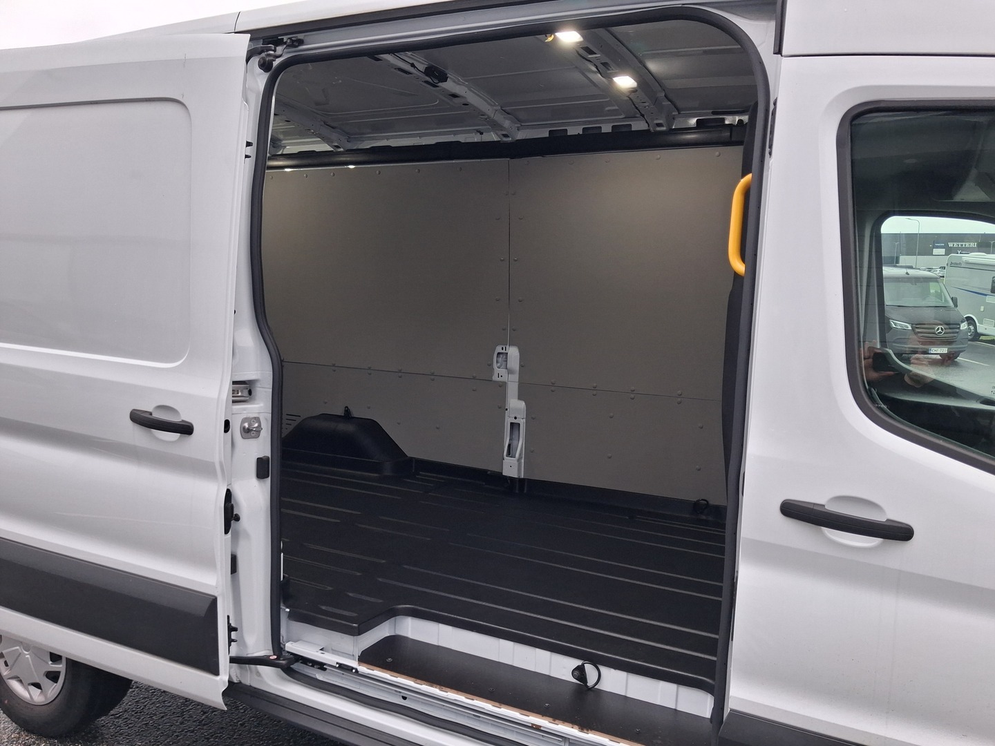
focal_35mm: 27
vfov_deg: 51.4
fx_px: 776
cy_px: 373
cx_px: 498
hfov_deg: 65.3
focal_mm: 4
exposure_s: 1/100
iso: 64
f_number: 1.8
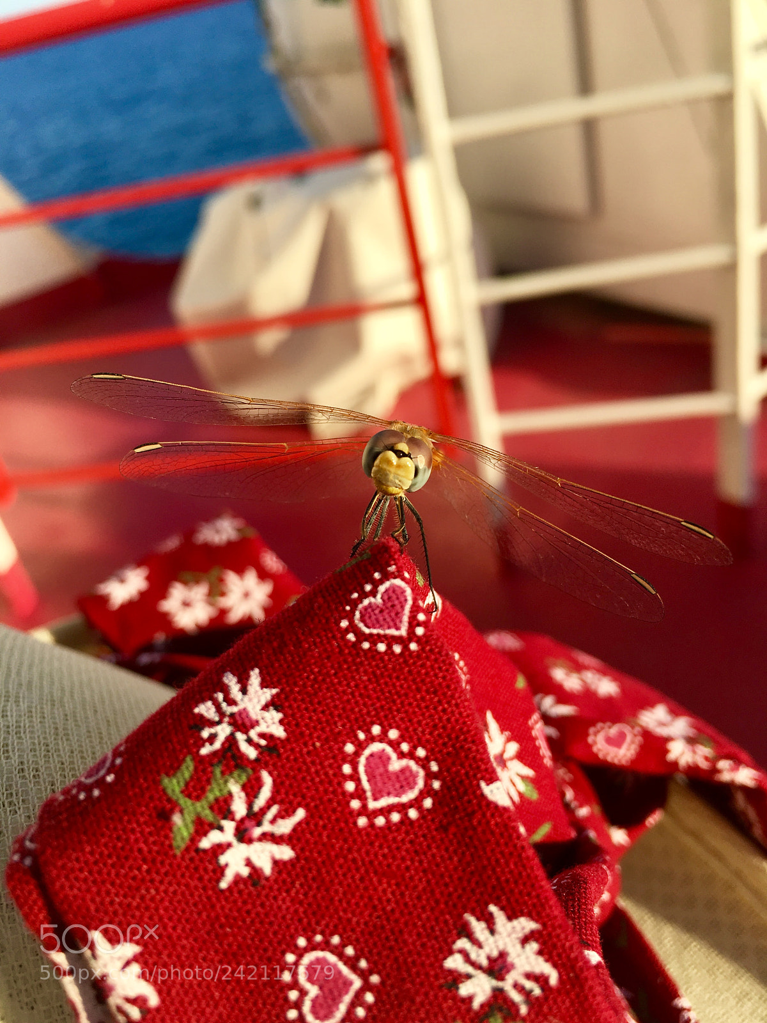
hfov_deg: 48.2
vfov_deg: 61.7
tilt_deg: -29.7
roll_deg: +12.3
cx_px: 384
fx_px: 857
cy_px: 512
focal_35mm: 29
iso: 25
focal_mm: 4.15
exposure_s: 1/950
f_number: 2.2
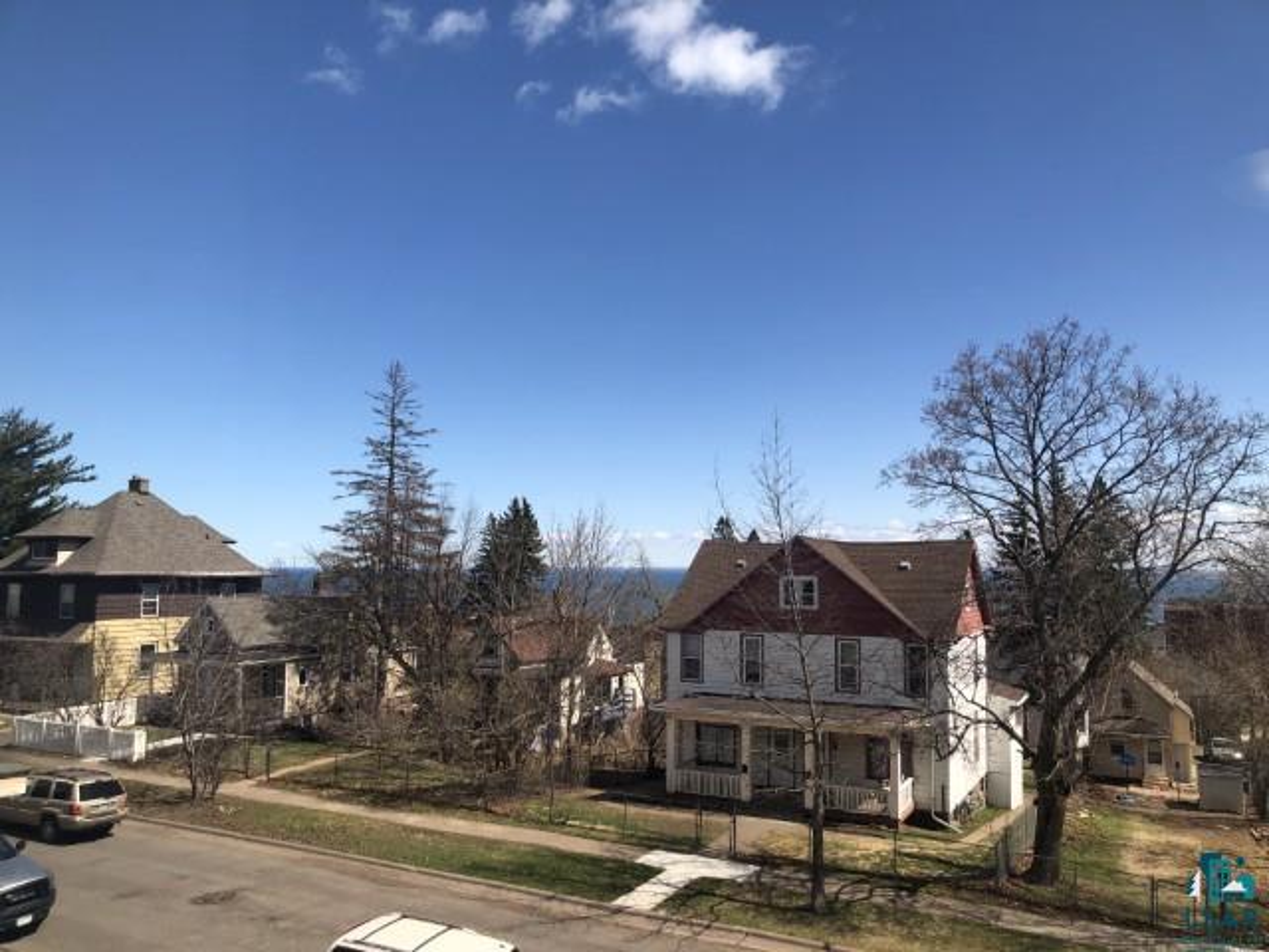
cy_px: 476
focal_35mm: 28
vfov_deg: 49.7
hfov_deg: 63.4
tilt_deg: +2.9
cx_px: 634
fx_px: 1026
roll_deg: -1.2
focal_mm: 3.99
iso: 20
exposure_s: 1/1736
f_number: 1.8
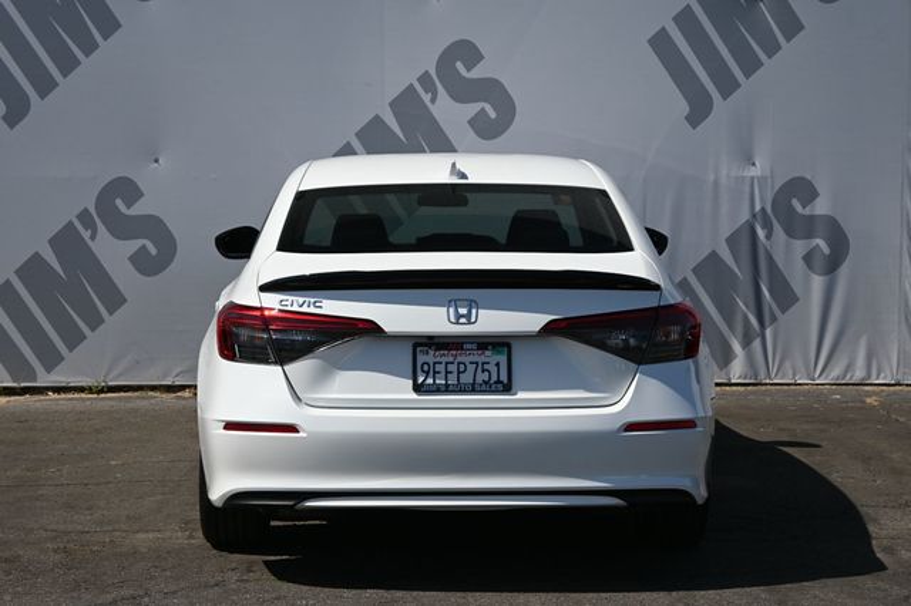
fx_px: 1821
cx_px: 456
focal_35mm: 72
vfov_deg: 18.9
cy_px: 303
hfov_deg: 28.1
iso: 100
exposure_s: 1/320
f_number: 6.3
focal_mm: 48
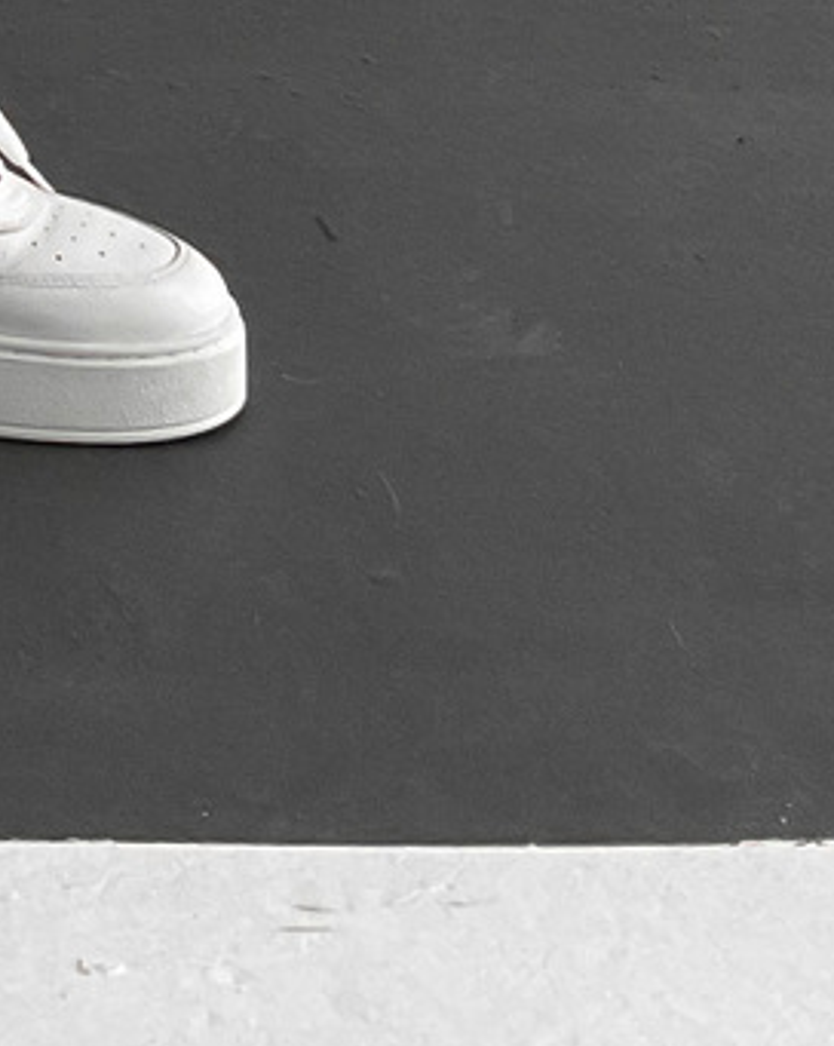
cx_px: -494
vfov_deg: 12.6
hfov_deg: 11.1
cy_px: -1092
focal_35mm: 133
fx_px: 4111
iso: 64
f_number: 1.8
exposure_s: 1/120
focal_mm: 3
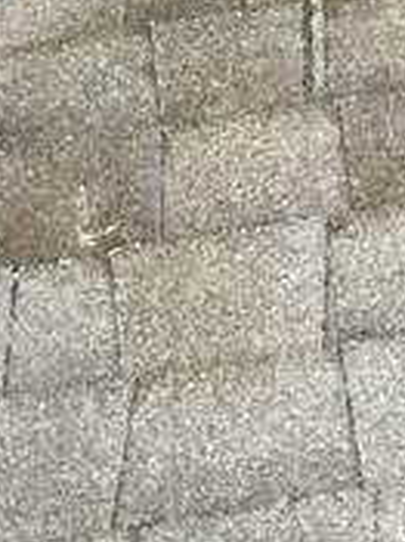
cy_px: -602
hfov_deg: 8.8
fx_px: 2624
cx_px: 414
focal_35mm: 168
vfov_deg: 10.6
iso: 40
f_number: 2.2
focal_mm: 4.15
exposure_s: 1/30
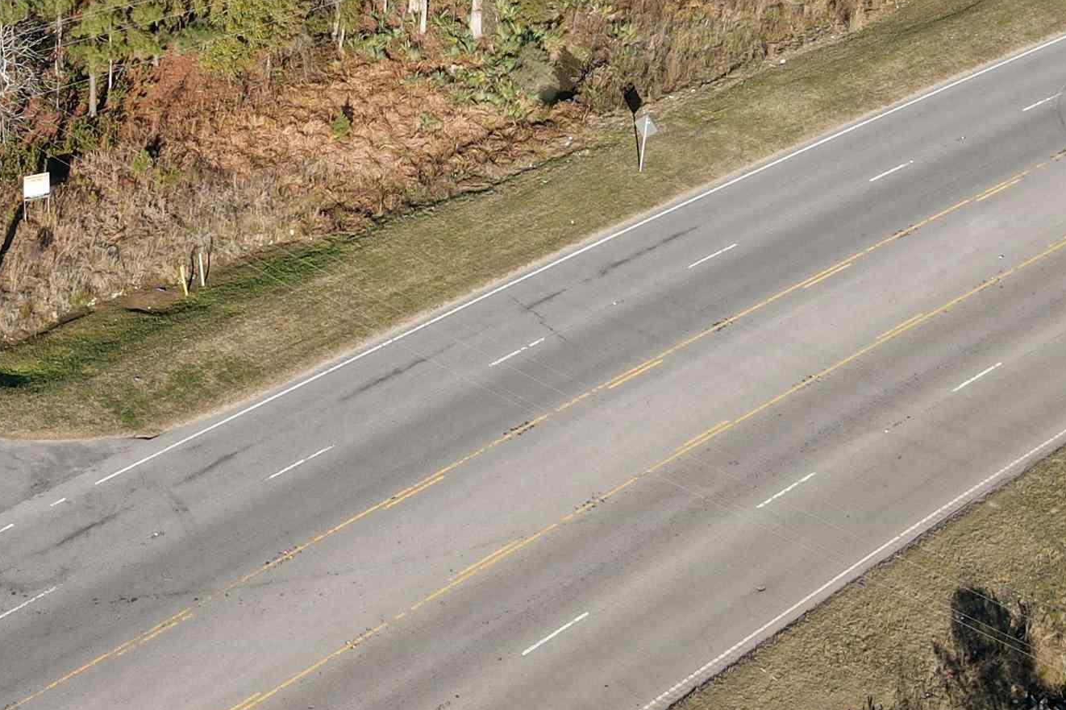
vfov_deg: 22.7
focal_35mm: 58
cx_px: 95
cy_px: 60
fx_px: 1717
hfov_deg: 32.7
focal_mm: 4.5
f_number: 2.8
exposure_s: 1/350
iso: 100
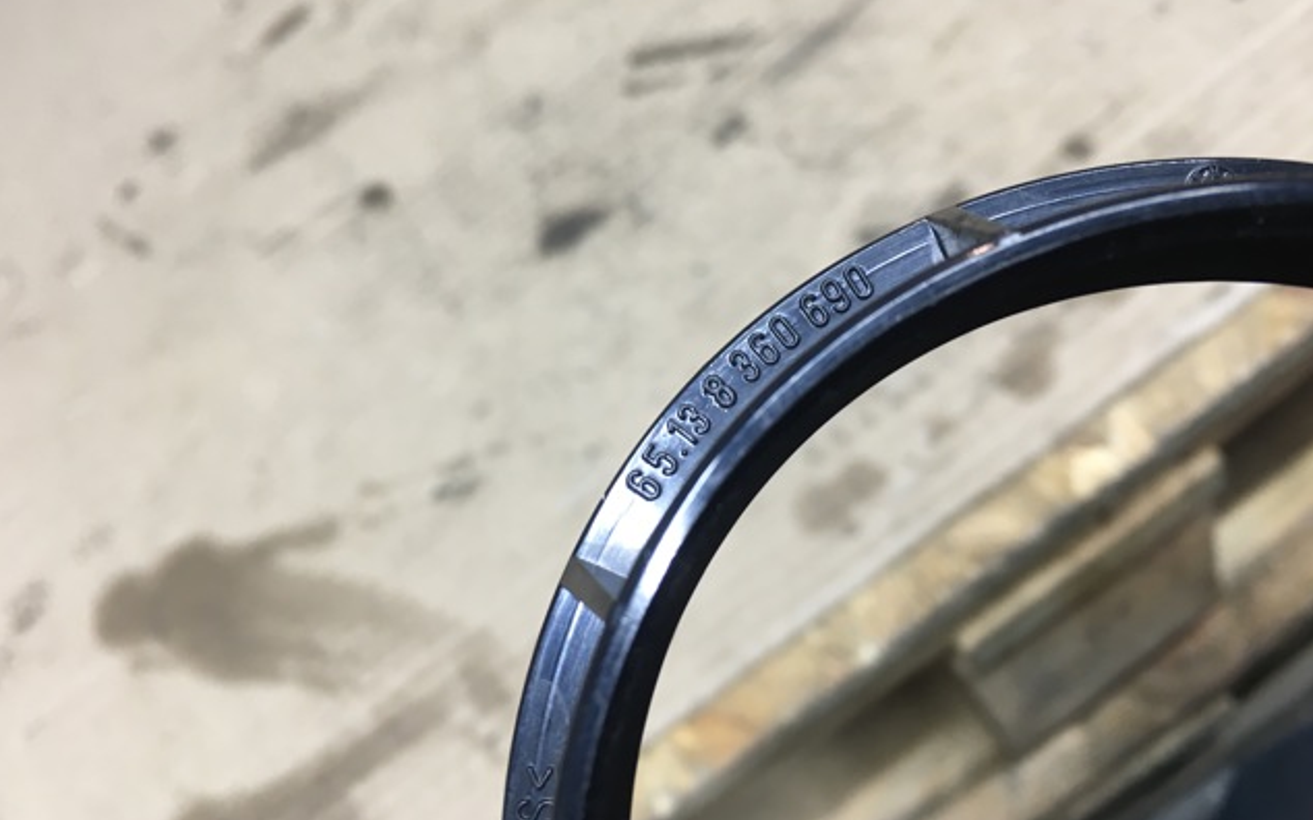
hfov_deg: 61.2
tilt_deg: -49.5
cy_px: 370
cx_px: 654
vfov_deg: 40.5
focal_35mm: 31
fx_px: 1109
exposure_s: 1/33
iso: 64
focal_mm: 4.15
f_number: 2.2
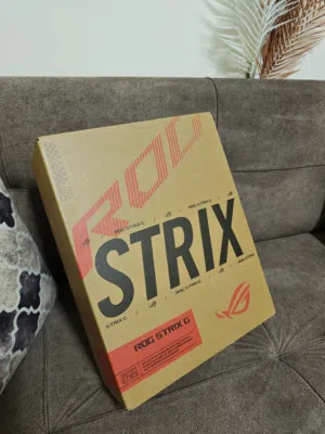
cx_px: 162
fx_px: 288
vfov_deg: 73.9
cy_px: 217
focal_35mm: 23
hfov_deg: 58.9
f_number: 1.67
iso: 320
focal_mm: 8.71
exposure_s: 1/100
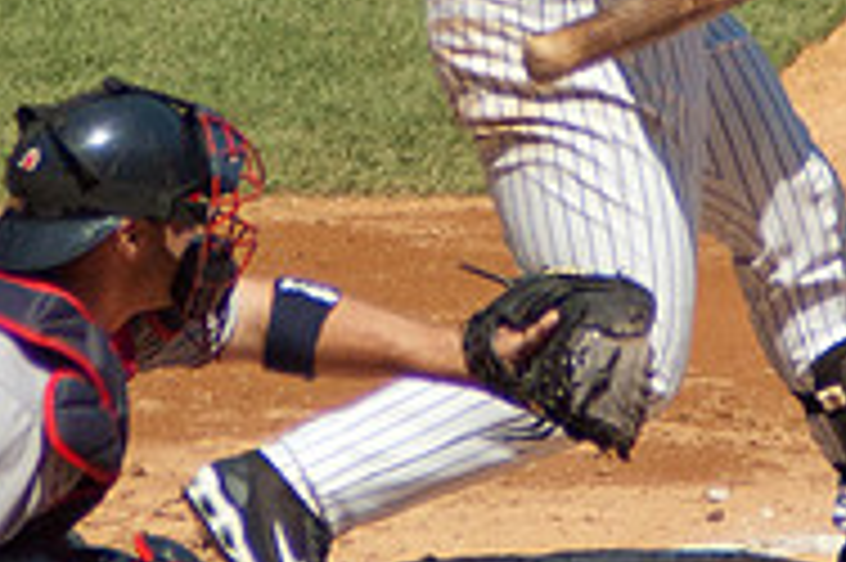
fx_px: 36345
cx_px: 622
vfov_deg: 0.9
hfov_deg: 1.3
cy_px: 12
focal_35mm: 1548
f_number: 7.1
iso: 640
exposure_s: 1/3200
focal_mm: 300
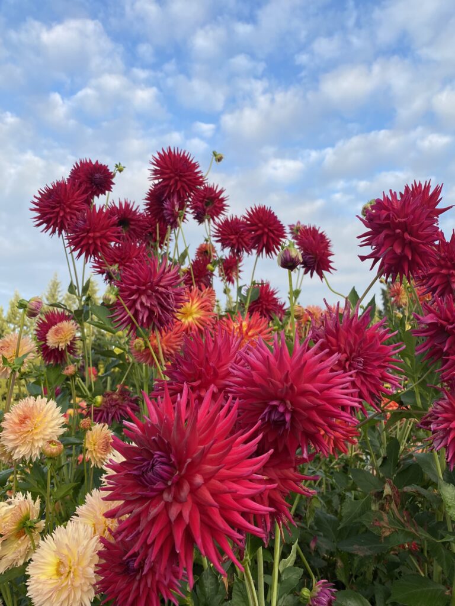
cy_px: 303
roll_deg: +2.9
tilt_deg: +14.3
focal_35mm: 26
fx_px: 456
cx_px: 228
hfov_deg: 53.1
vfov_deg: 67.3
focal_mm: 4.25
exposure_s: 1/493
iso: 32
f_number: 1.8
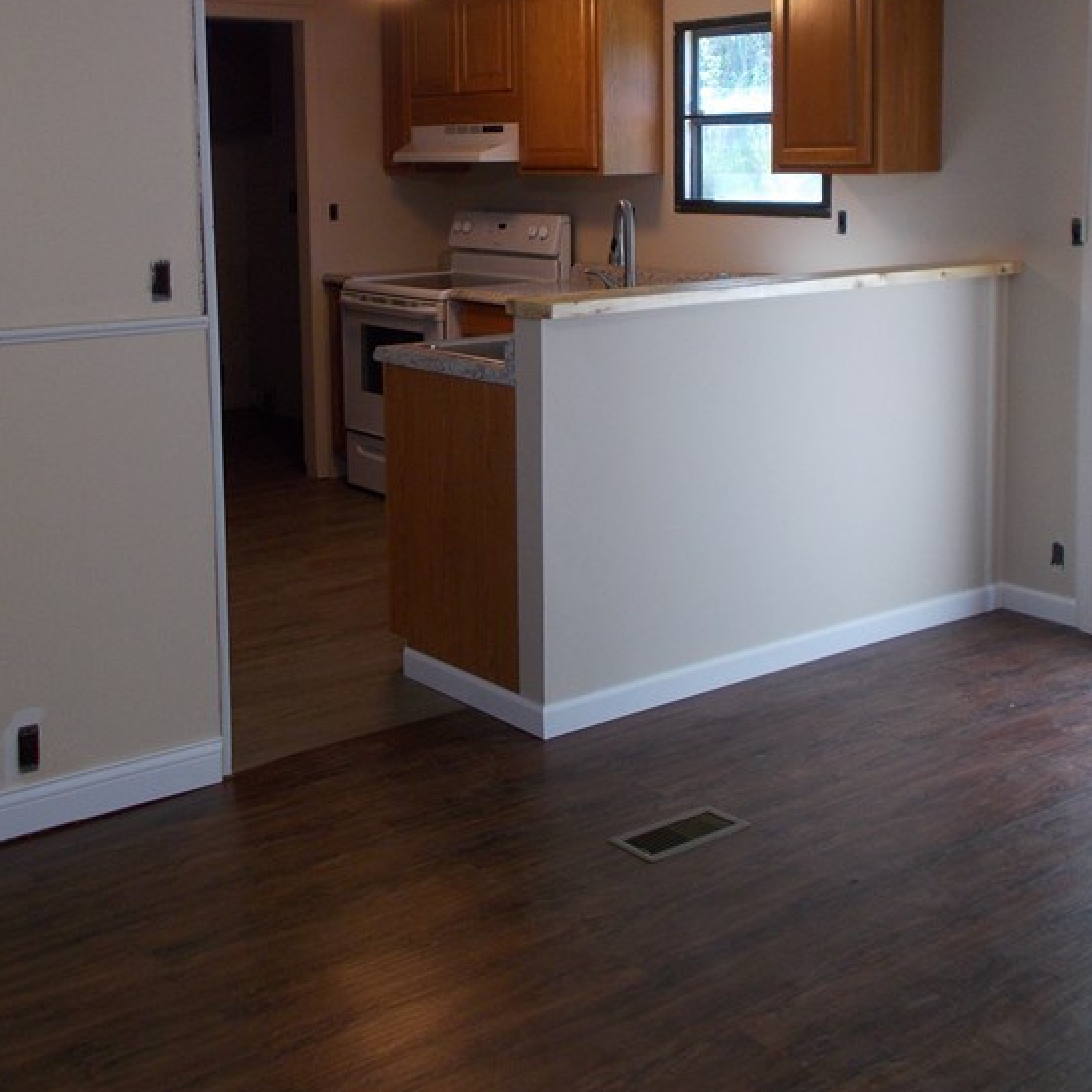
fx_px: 1535
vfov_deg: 38.7
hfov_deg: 39.1
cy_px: 355
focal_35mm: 43
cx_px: 491
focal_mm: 4.6
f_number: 3.2
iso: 125
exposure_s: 1/25
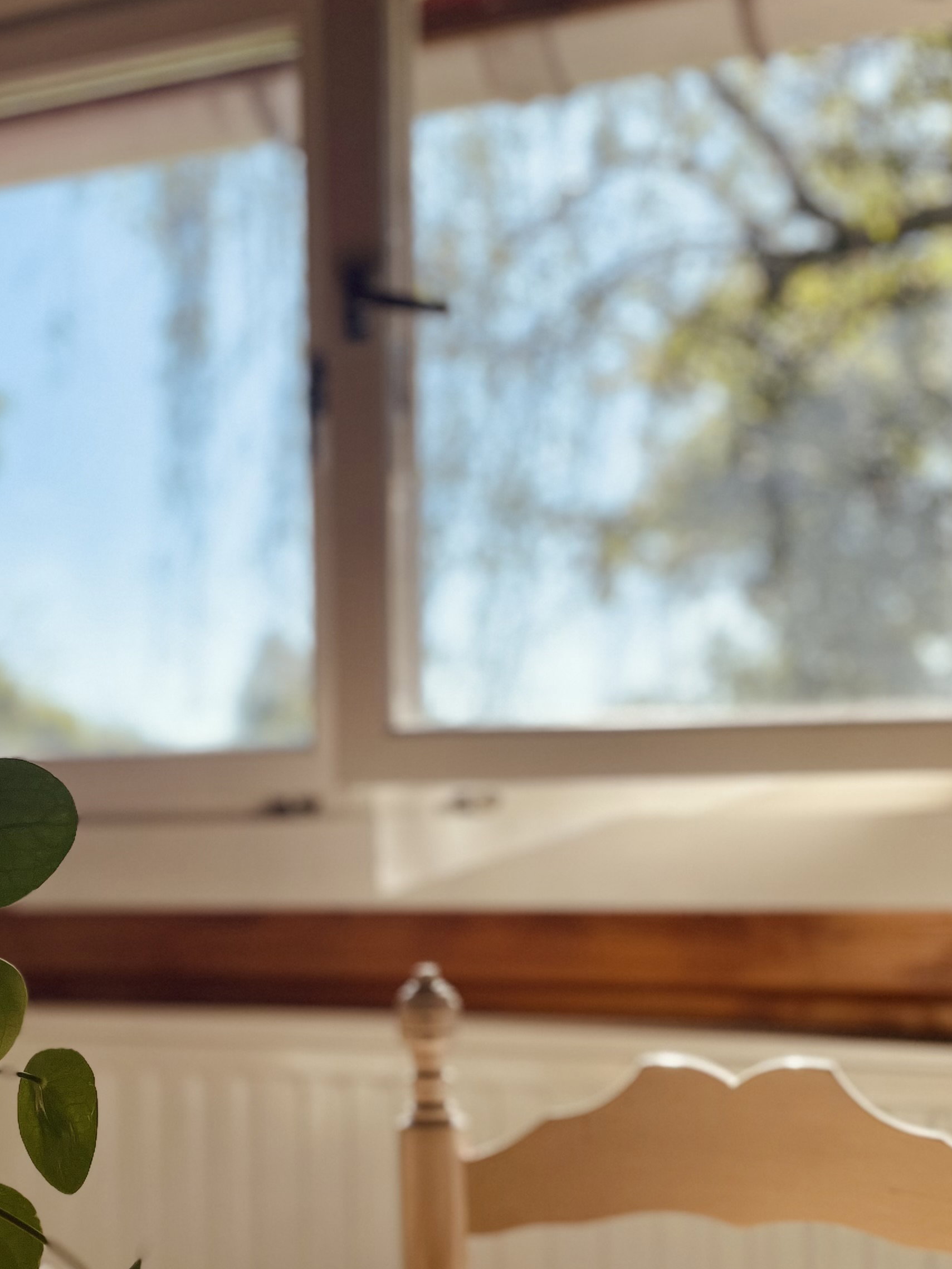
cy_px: 934
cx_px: 432
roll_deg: -0.4
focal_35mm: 46
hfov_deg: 31.5
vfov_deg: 40.2
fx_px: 1687
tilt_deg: -2.5
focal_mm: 4.2
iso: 50
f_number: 1.6
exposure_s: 1/1289
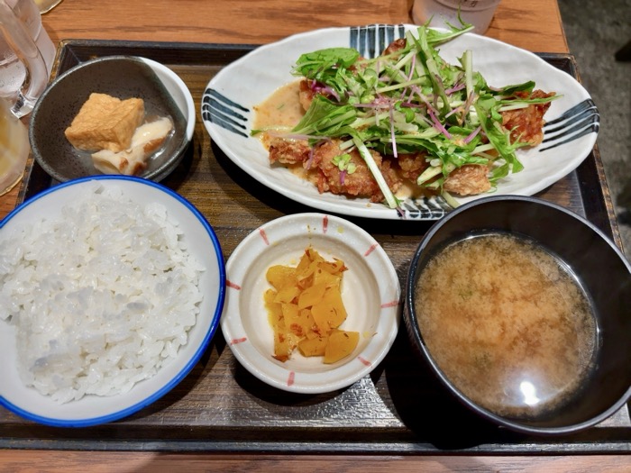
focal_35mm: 26
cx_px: 316
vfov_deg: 53.1
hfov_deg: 67.3
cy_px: 236
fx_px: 474
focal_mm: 5.96
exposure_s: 1/100
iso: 64
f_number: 1.6
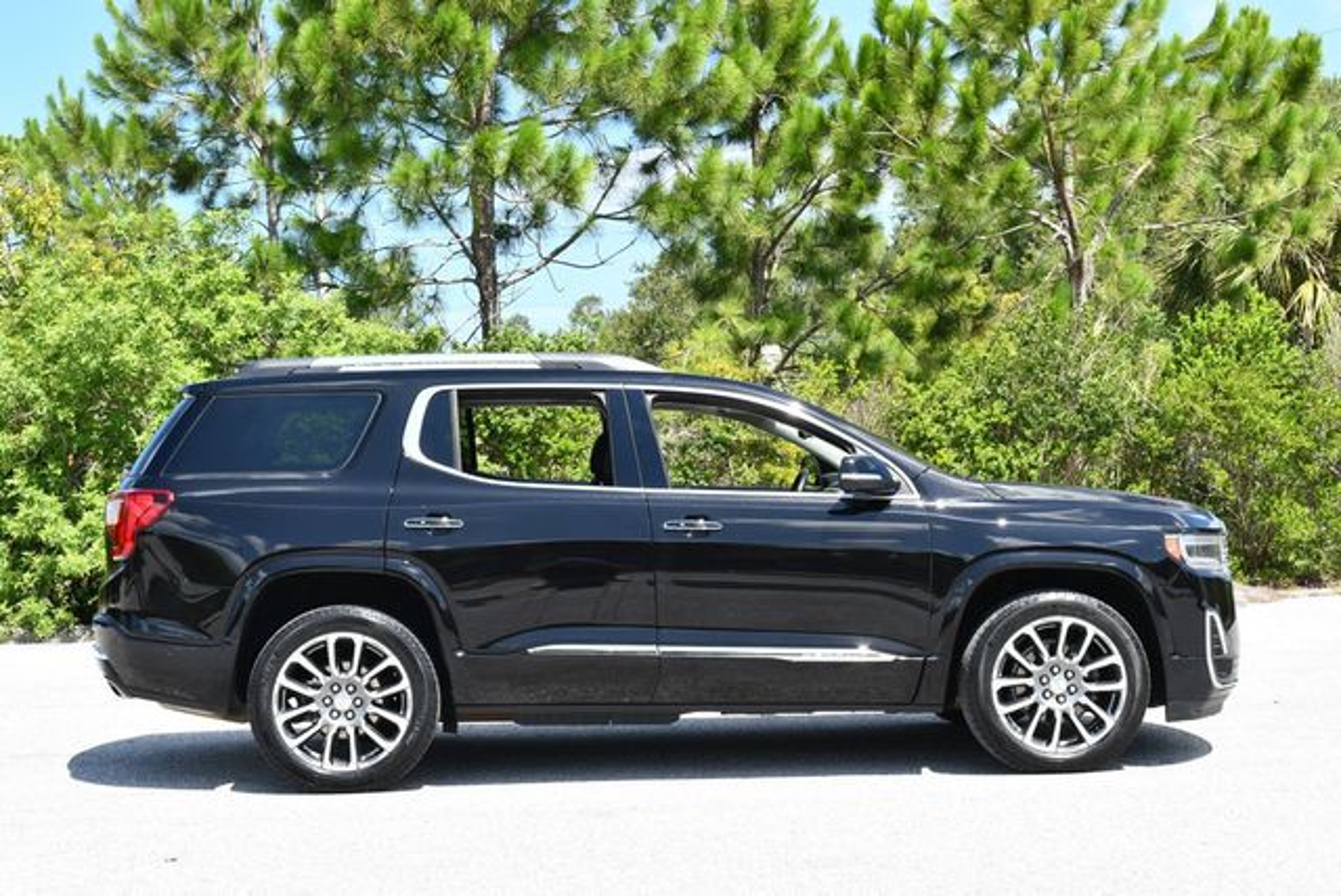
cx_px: 670
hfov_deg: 33.4
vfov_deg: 22.7
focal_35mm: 60
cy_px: 448
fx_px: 2237
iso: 200
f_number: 7.1
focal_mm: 30
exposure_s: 1/250
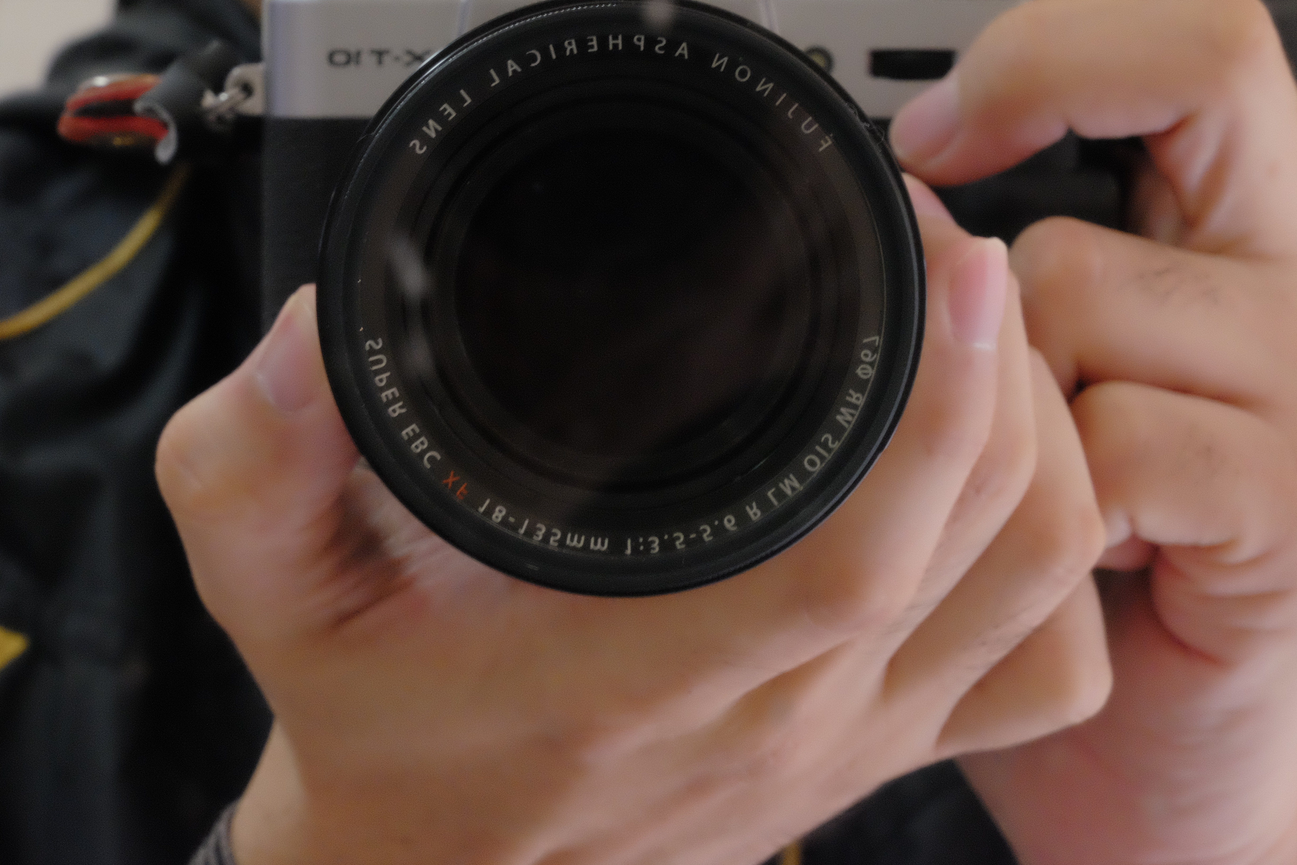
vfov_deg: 7.5
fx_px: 6629
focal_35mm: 184
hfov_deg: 11.2
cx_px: 648
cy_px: 432
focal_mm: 122.6
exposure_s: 1/10
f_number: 22
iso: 6400
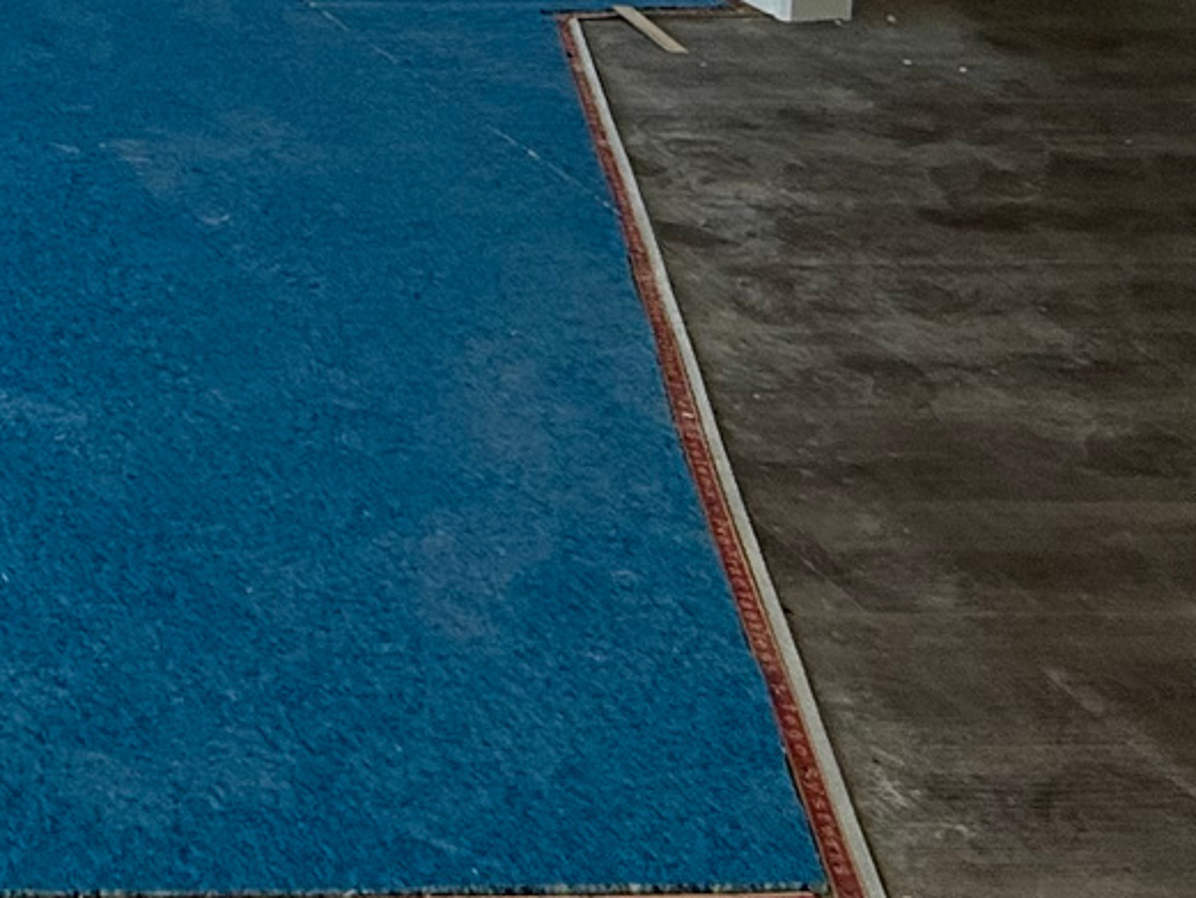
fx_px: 1901
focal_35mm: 55
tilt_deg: -4.9
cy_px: -521
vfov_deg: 21.4
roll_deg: +0.4
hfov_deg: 24.8
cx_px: -693
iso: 64
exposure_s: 1/416
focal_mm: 2.22
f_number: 2.2
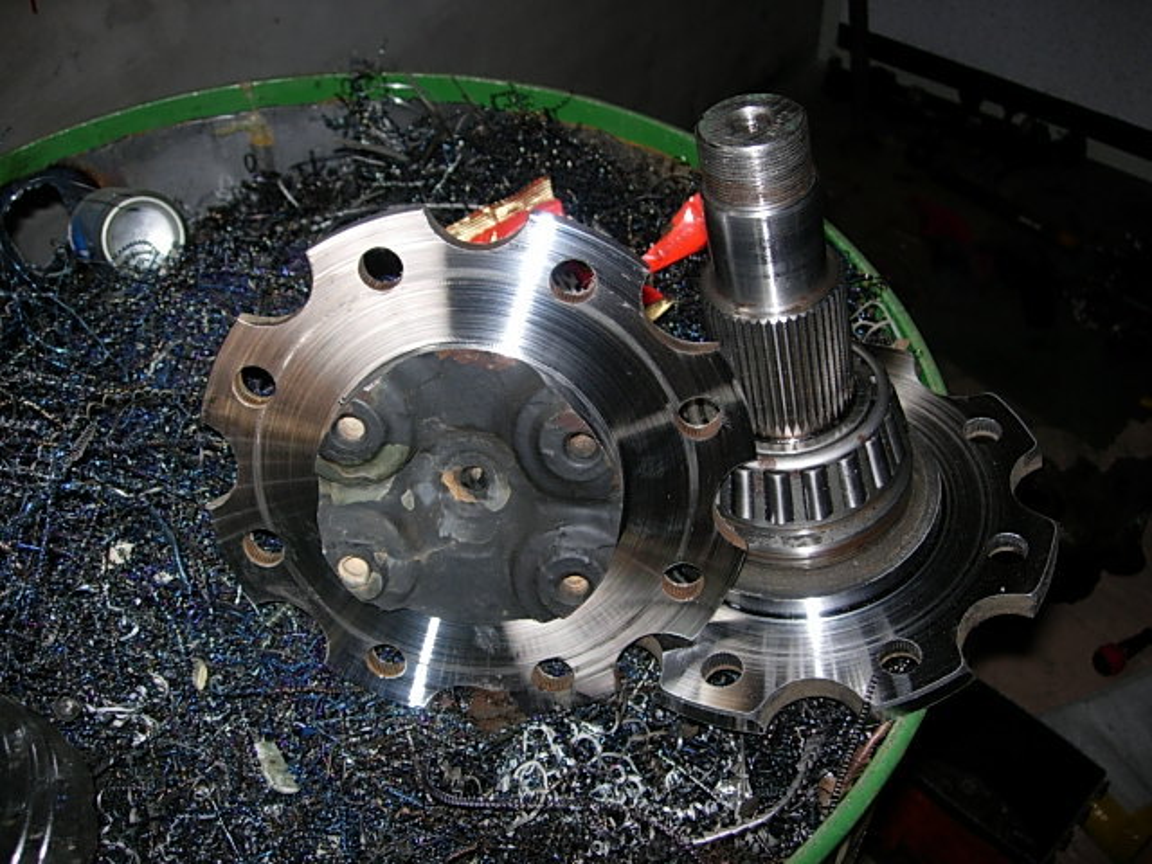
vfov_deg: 37.7
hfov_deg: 49.0
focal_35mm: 38
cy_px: 432
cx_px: 576
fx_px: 1265
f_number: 2.8
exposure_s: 1/64
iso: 79
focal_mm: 7.8
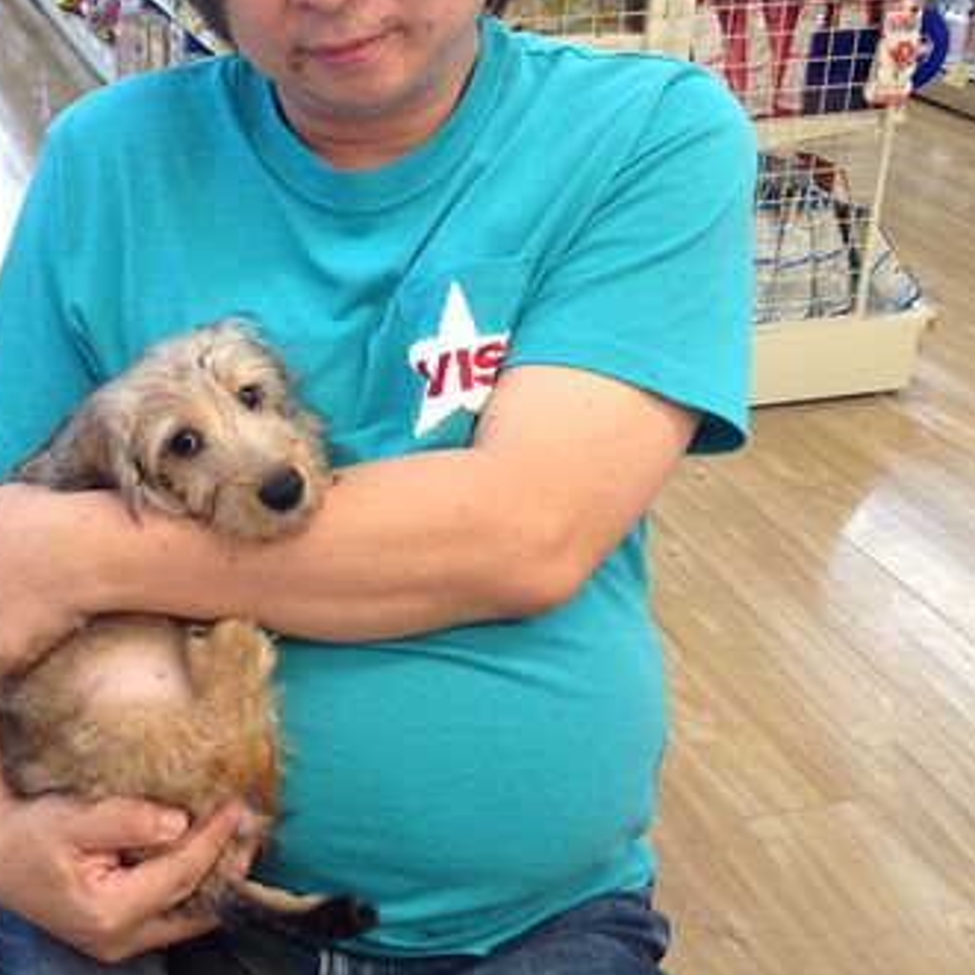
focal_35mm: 56
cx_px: 227
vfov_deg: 30.4
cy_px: 345
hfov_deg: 30.0
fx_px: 1785
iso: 64
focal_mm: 4.28
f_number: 2.4
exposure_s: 1/30
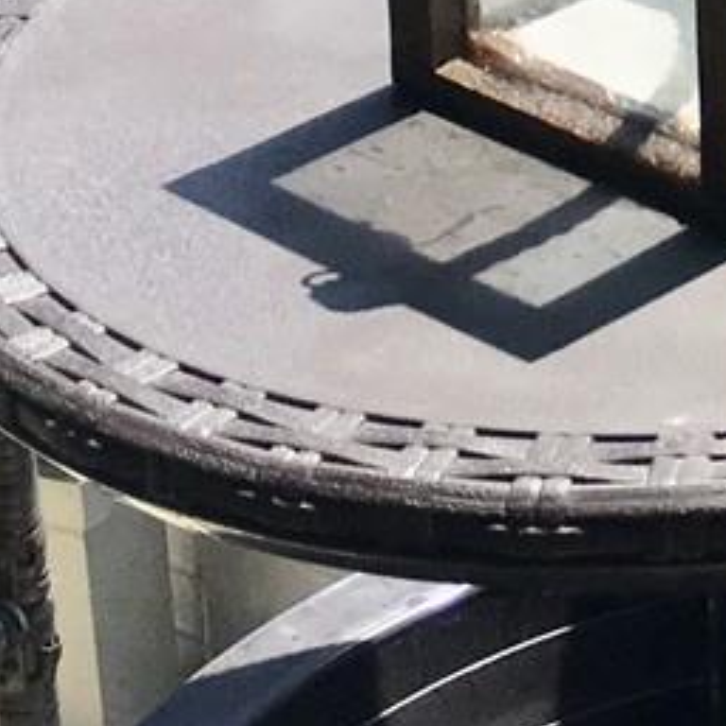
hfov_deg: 10.1
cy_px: -695
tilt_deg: -15.5
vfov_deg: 10.1
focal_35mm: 160
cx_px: 1449
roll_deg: -0.7
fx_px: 3797
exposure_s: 1/1538
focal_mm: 4.15
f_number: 2.2
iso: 25
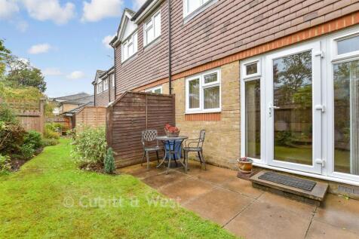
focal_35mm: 15
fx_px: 150
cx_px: 180
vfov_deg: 77.3
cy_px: 120
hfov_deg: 100.4
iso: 160
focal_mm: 10
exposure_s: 1/25
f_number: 8
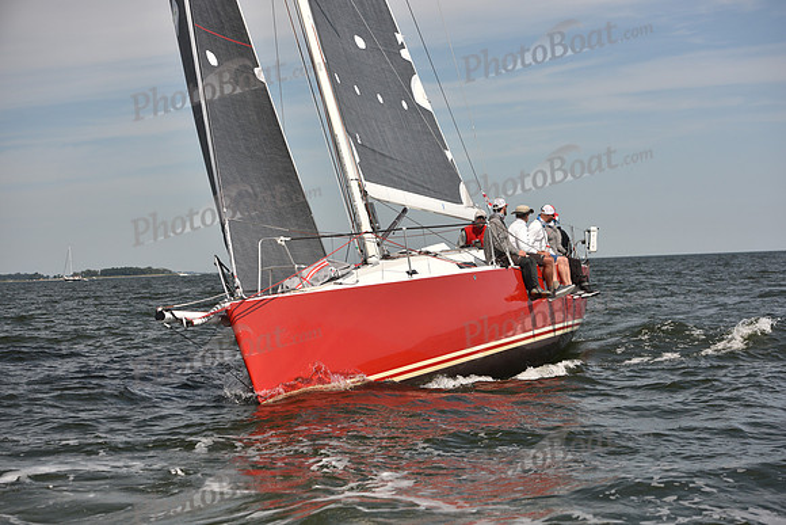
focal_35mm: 80
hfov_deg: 25.4
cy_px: 262
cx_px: 393
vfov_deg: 17.1
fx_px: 1747
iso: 250
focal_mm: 80
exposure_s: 1/1250
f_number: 4.5
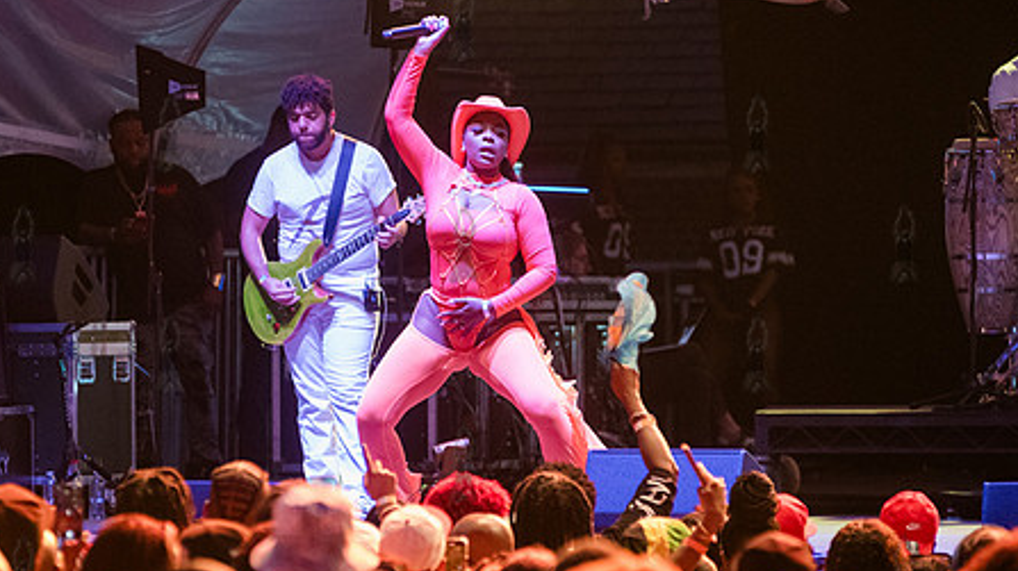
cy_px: 242
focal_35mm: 275
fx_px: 7420
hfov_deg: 7.8
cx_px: 458
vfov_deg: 4.4
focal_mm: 200
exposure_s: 1/400
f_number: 4
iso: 6400
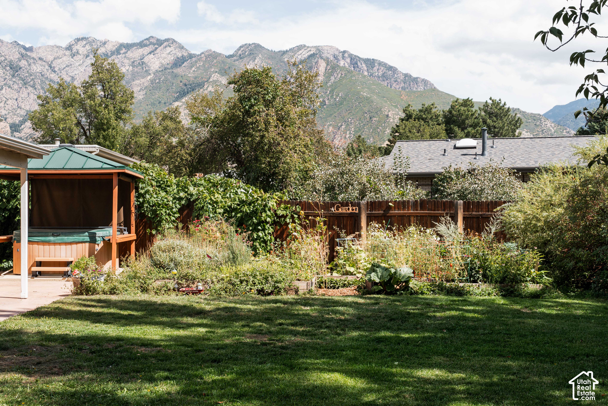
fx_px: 799
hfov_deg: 41.6
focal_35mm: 47
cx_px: 287
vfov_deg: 28.5
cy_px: 212
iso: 100
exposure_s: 1/160
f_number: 8
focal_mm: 44.6
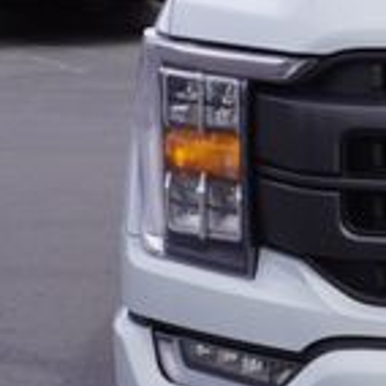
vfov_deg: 12.1
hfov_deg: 11.4
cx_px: 669
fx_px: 1816
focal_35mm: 144
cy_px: 182
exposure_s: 1/125
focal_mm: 25
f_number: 10
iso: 100
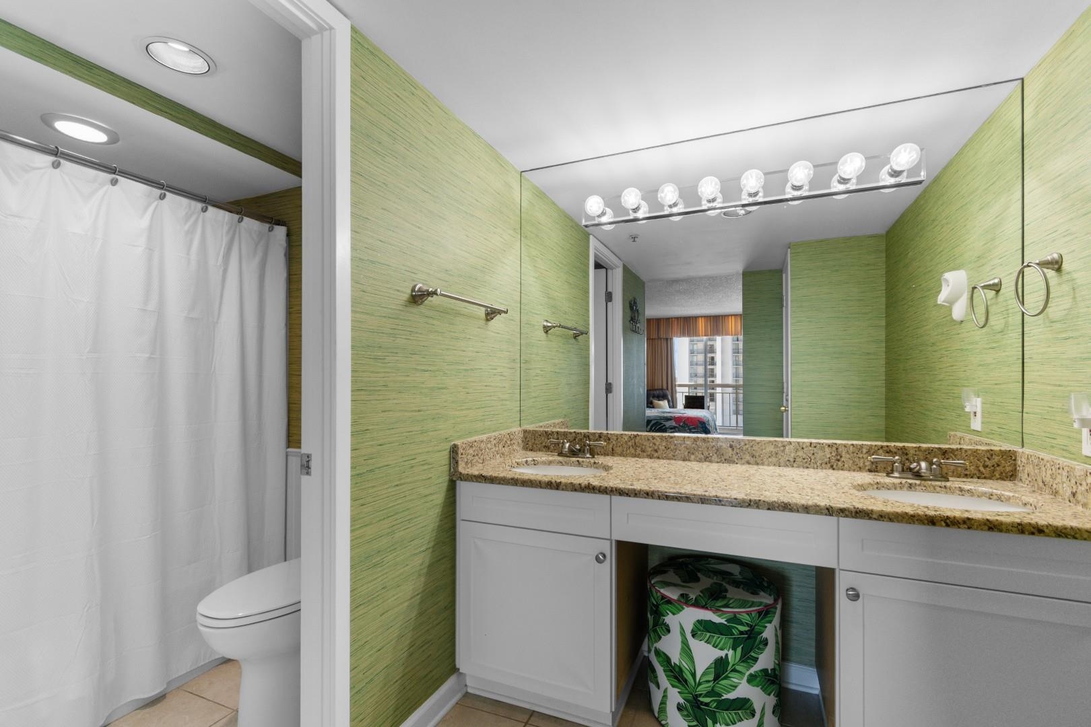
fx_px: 455
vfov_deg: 77.3
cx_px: 546
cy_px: 364
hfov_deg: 100.4
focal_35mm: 15
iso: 100
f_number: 4.5
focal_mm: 10
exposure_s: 1/2
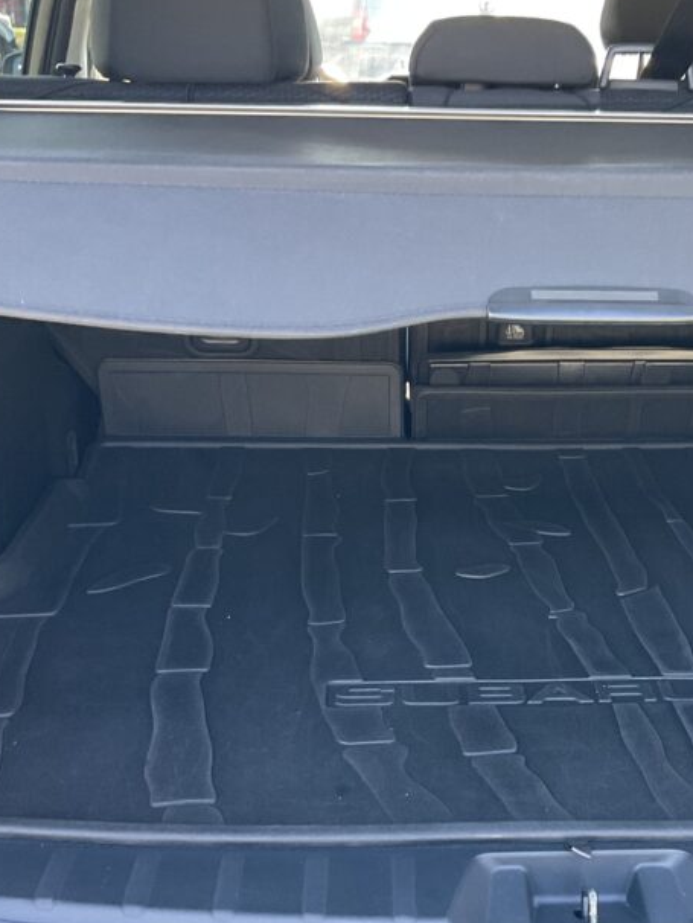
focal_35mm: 49
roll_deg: -2.2
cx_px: 466
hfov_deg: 29.5
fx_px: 1307
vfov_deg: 38.3
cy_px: 644
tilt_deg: -23.1
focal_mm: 3
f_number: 1.8
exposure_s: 1/60
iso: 64
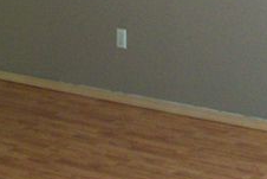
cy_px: -53
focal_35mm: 130
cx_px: 106
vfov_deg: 10.3
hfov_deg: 15.7
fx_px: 965
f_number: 2.8
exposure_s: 1/8
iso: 200
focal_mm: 6.2
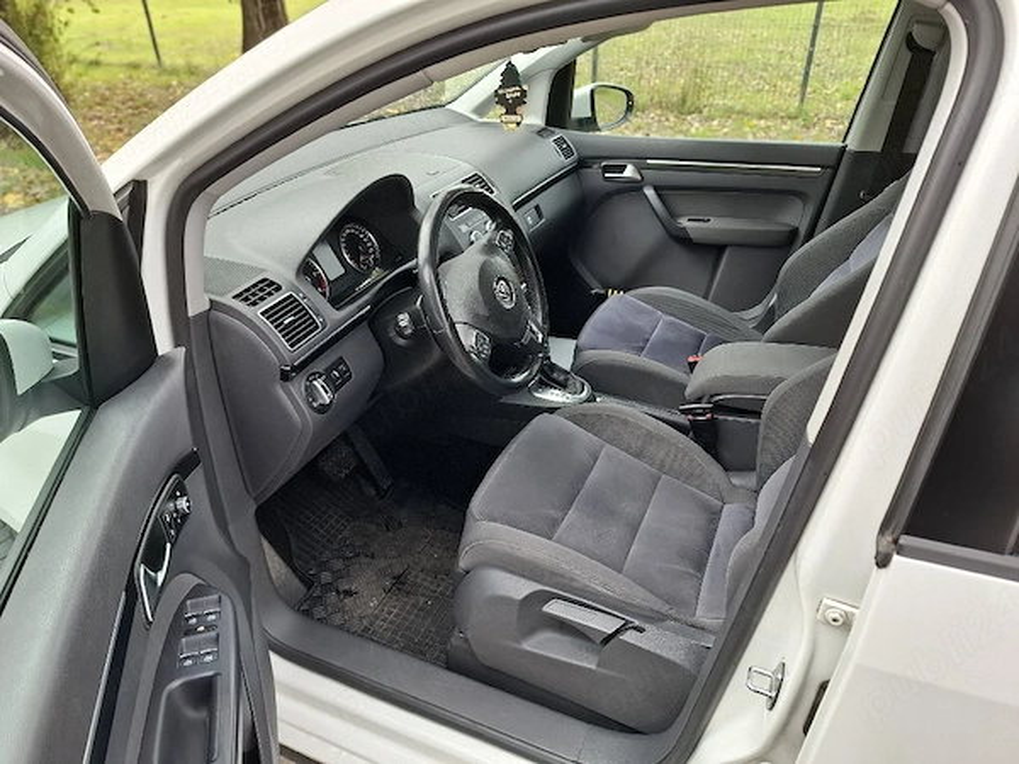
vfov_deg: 58.9
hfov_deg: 73.9
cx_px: 510
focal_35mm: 23
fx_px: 677
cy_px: 382
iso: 50
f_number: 1.8
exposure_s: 1/161
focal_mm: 5.54
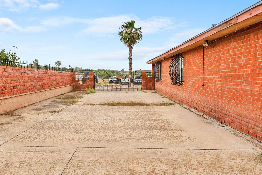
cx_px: 124
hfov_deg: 61.9
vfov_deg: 43.5
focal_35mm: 30
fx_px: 218
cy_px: 75
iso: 100
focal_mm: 16
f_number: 8
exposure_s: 1/200
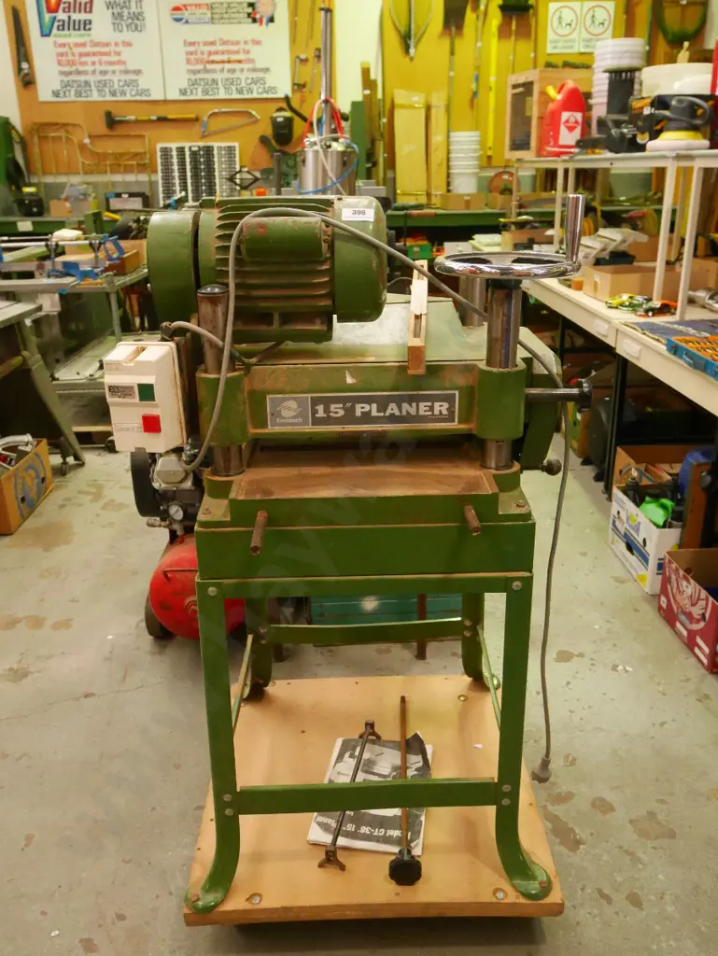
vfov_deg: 59.9
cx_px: 359
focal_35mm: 30
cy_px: 478
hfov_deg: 46.8
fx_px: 829
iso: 3200
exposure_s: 1/200
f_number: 3.7
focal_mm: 15
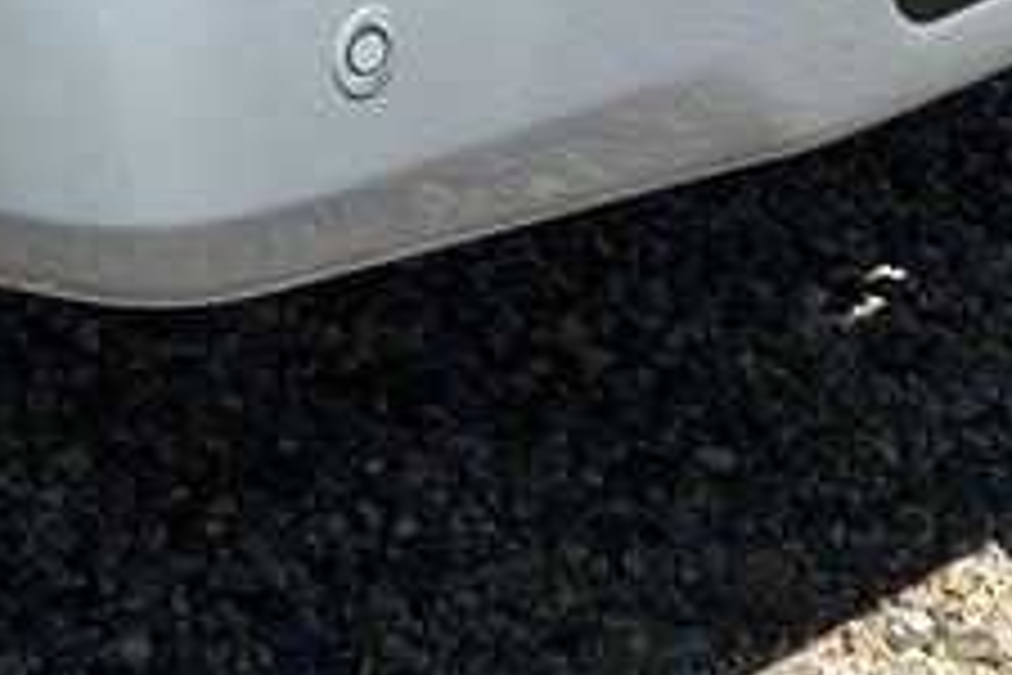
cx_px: -621
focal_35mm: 154
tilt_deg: -4.5
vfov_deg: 7.6
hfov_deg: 12.5
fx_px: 4329
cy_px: -1467
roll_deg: +0.4
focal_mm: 5.7
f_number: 1.5
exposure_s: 1/6579
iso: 50
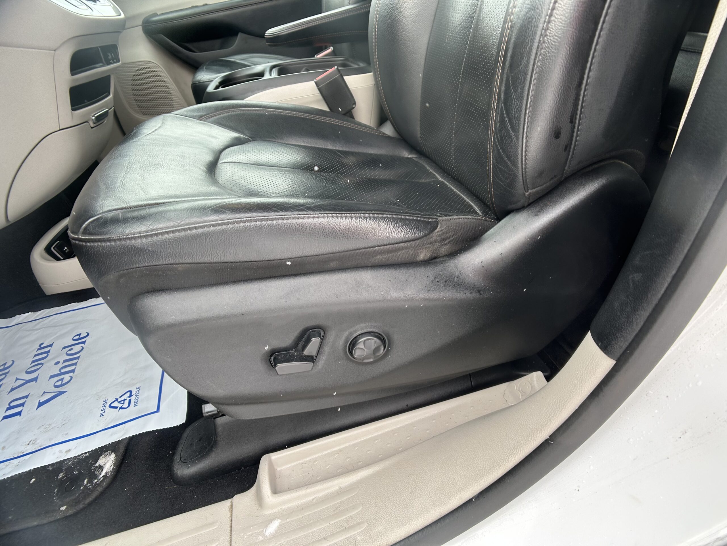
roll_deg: +5.5
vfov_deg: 53.1
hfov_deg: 67.3
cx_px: 364
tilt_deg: -35.5
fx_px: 546
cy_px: 273
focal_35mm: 26
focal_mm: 5.7
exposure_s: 1/121
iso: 32
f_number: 1.5
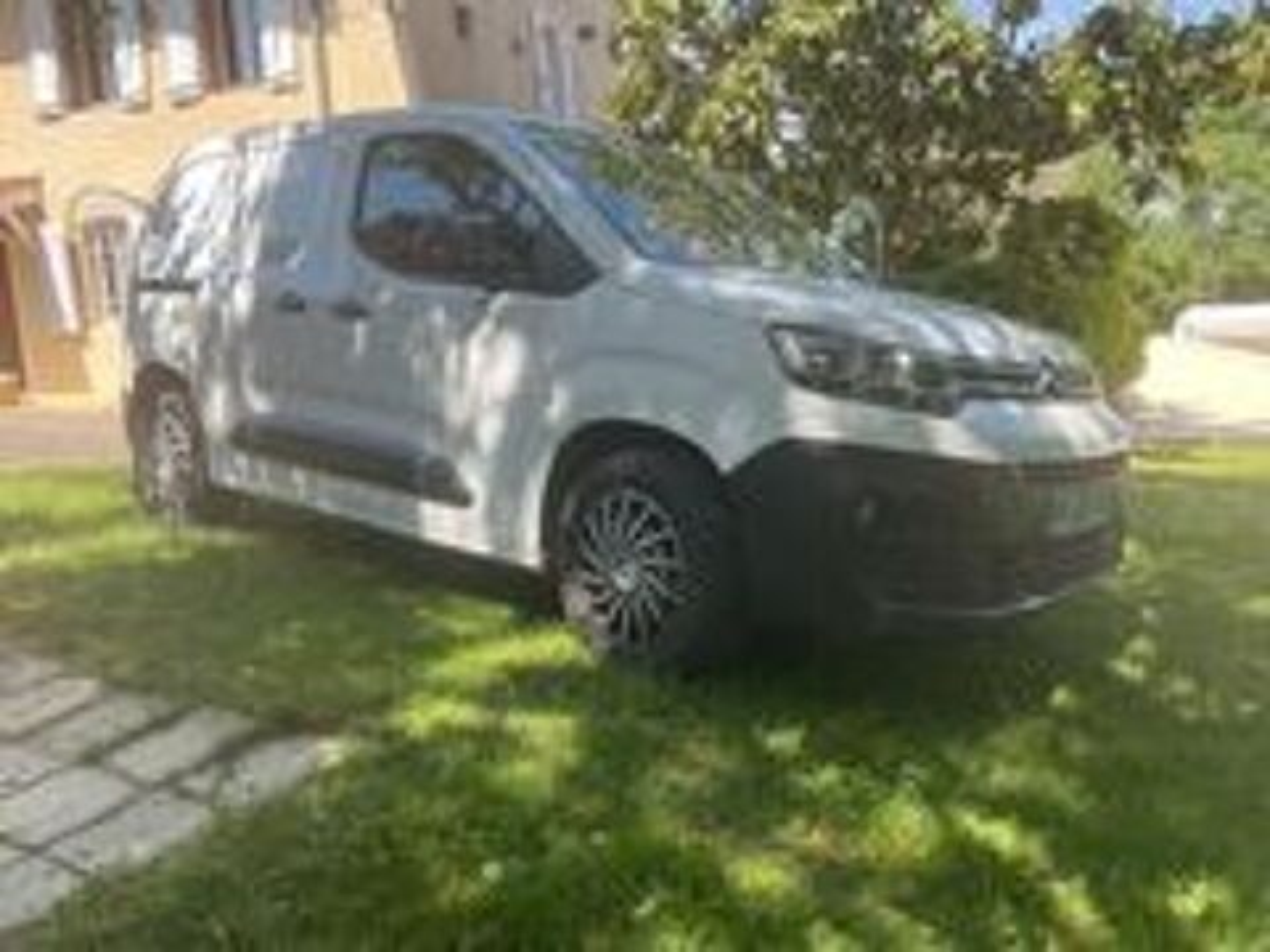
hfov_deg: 61.7
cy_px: 476
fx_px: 1064
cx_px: 635
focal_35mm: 29
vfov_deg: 48.2
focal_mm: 3
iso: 16
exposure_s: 1/360
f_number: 1.8
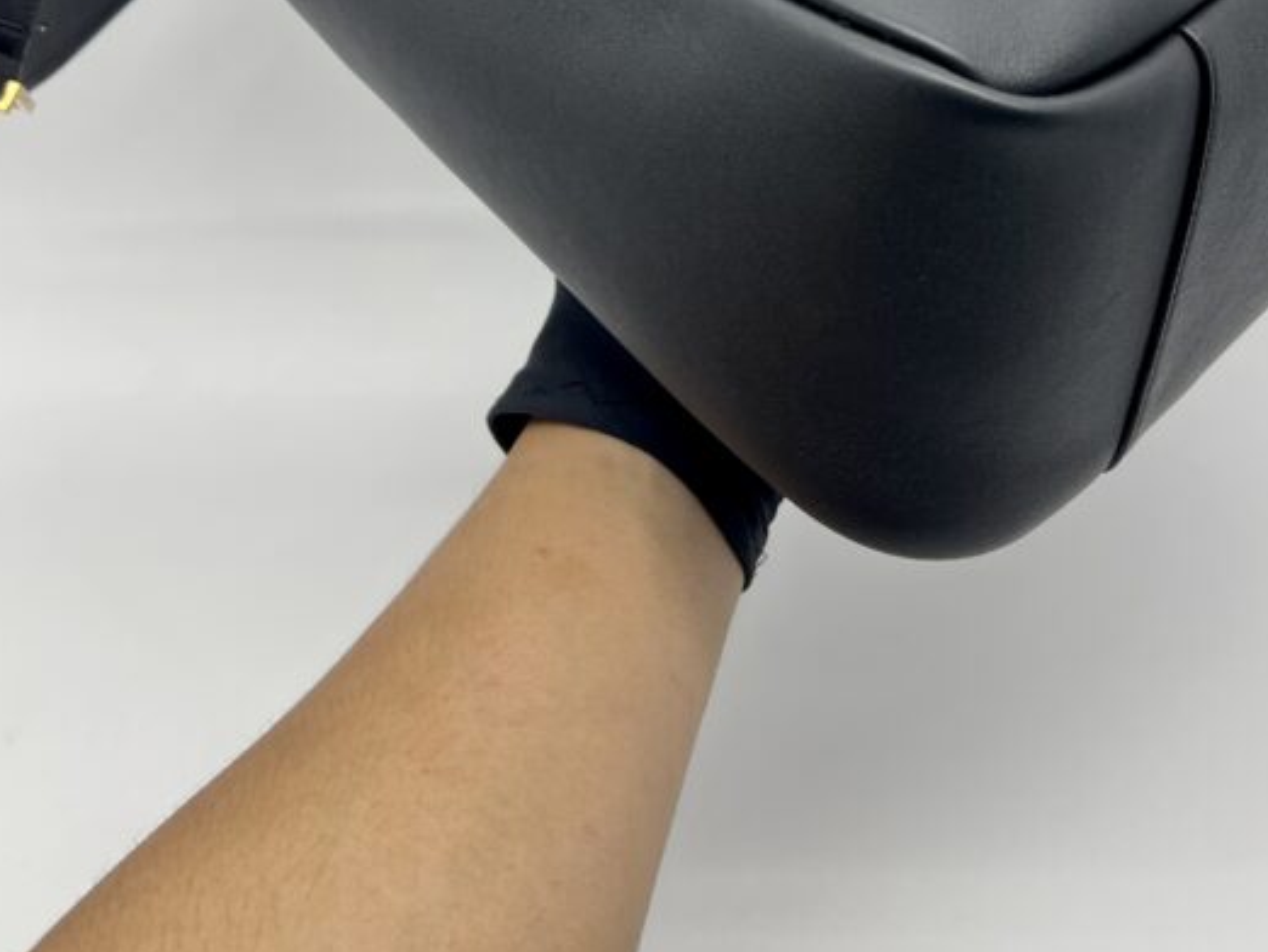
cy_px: -46
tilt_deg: -26.2
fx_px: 1869
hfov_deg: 37.4
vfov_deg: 26.7
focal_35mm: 51
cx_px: 741
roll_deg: +0.4
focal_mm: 5.7
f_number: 1.5
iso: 40
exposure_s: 1/100
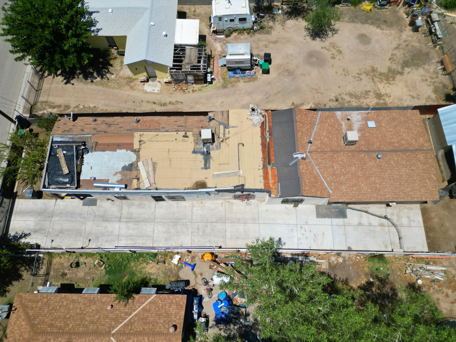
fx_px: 316
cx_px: 228
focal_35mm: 24
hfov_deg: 71.6
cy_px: 171
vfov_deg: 56.8
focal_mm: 6.72
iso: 110
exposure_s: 1/5000
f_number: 1.7
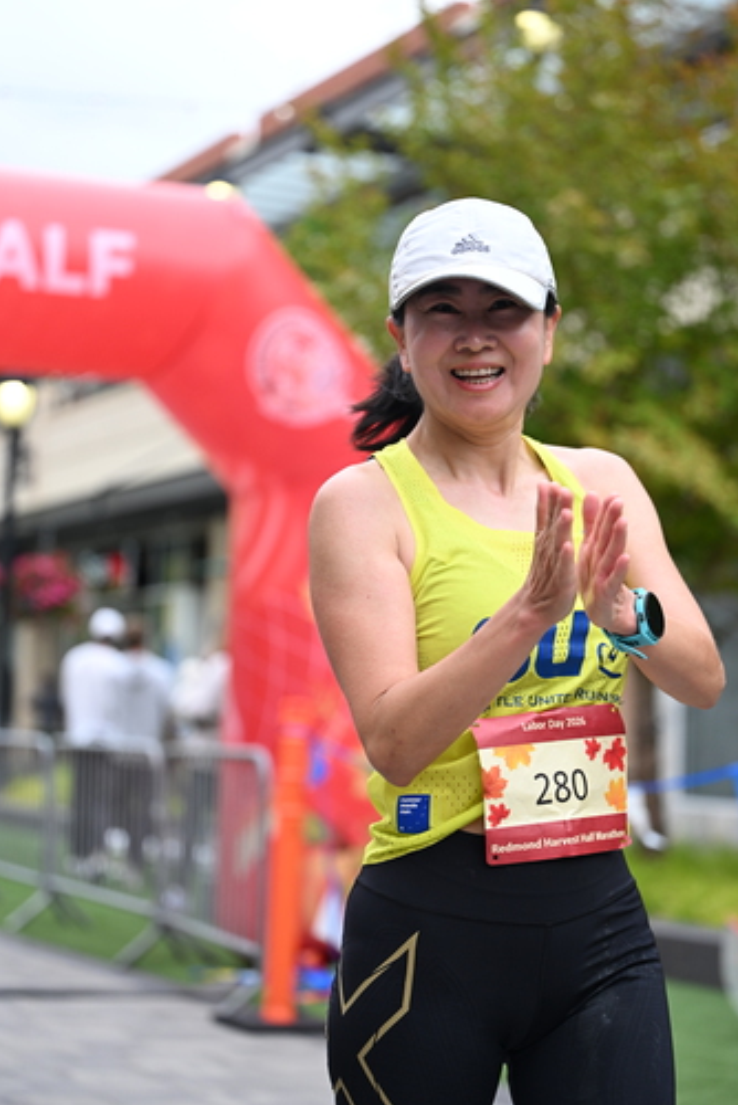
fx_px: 2364
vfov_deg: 26.3
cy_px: 570
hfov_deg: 17.7
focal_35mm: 77
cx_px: 375
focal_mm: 70
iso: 640
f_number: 2.8
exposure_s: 1/1600
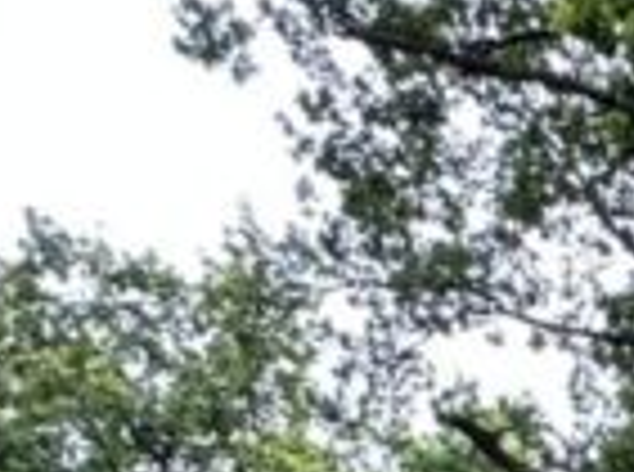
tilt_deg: +0.0
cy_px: 1281
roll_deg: -1.0
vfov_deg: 11.0
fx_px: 1863
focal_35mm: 102
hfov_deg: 14.8
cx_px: 1371
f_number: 2.2
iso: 50
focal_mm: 2.22
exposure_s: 1/99
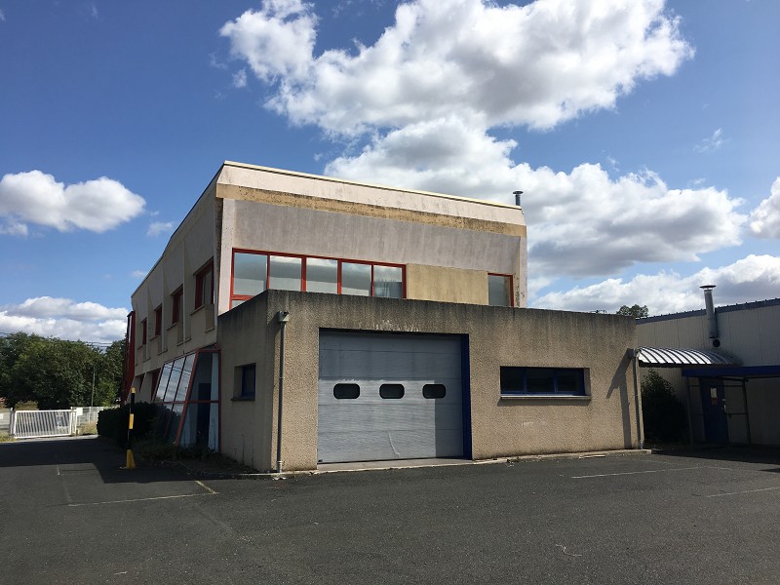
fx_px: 653
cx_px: 390
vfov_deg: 48.2
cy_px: 292
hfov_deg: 61.7
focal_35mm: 29
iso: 25
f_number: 2.2
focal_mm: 4.15
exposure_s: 1/2747
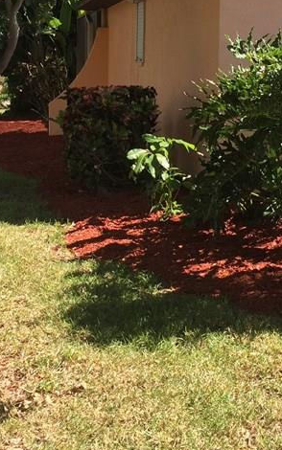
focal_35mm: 67
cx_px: 178
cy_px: 110
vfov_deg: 30.1
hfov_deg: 19.4
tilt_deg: -2.5
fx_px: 823
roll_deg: -2.1
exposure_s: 1/682
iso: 32
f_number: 2.2
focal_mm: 4.15
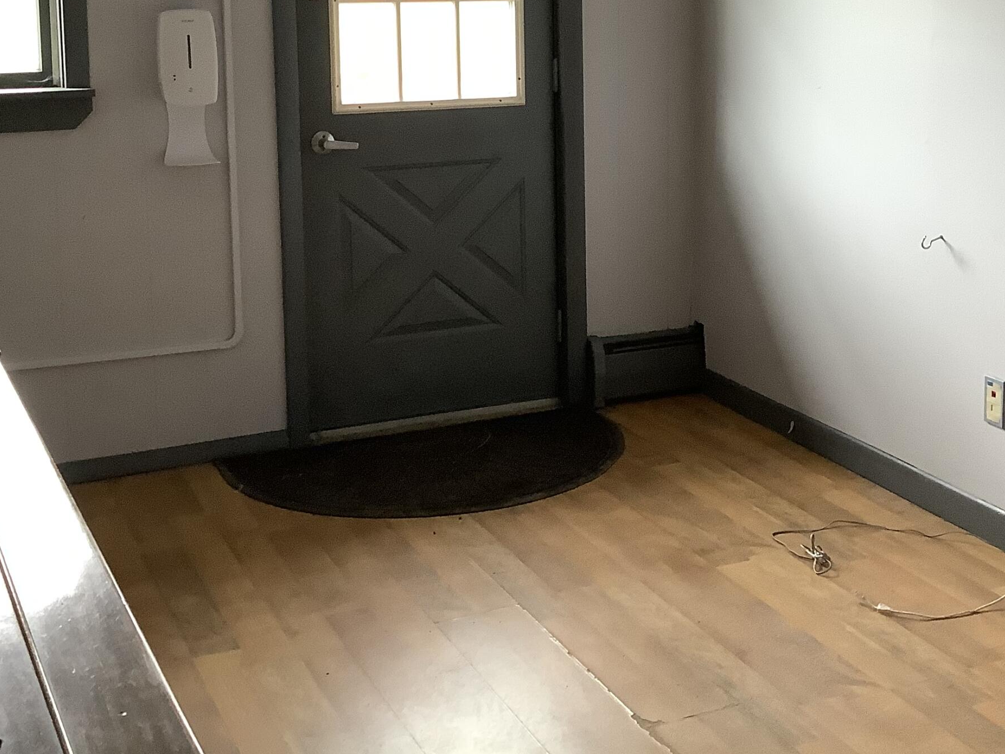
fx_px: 1510
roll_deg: -0.1
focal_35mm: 52
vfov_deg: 27.4
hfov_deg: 36.6
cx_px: 624
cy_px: 138
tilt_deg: -6.6
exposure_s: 1/60
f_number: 2.4
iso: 200
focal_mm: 3.3
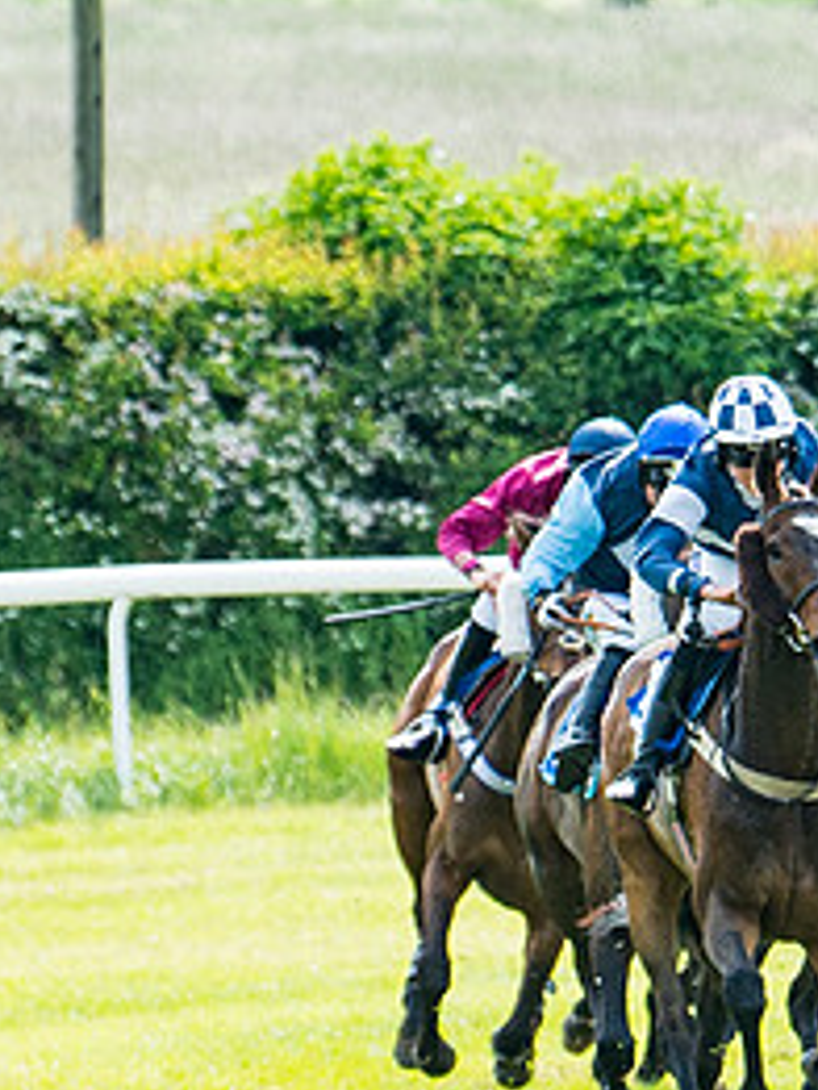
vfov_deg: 2.2
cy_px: 707
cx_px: 1529
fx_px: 28397
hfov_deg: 1.6
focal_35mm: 902
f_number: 4
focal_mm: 160
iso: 400
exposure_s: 1/1250
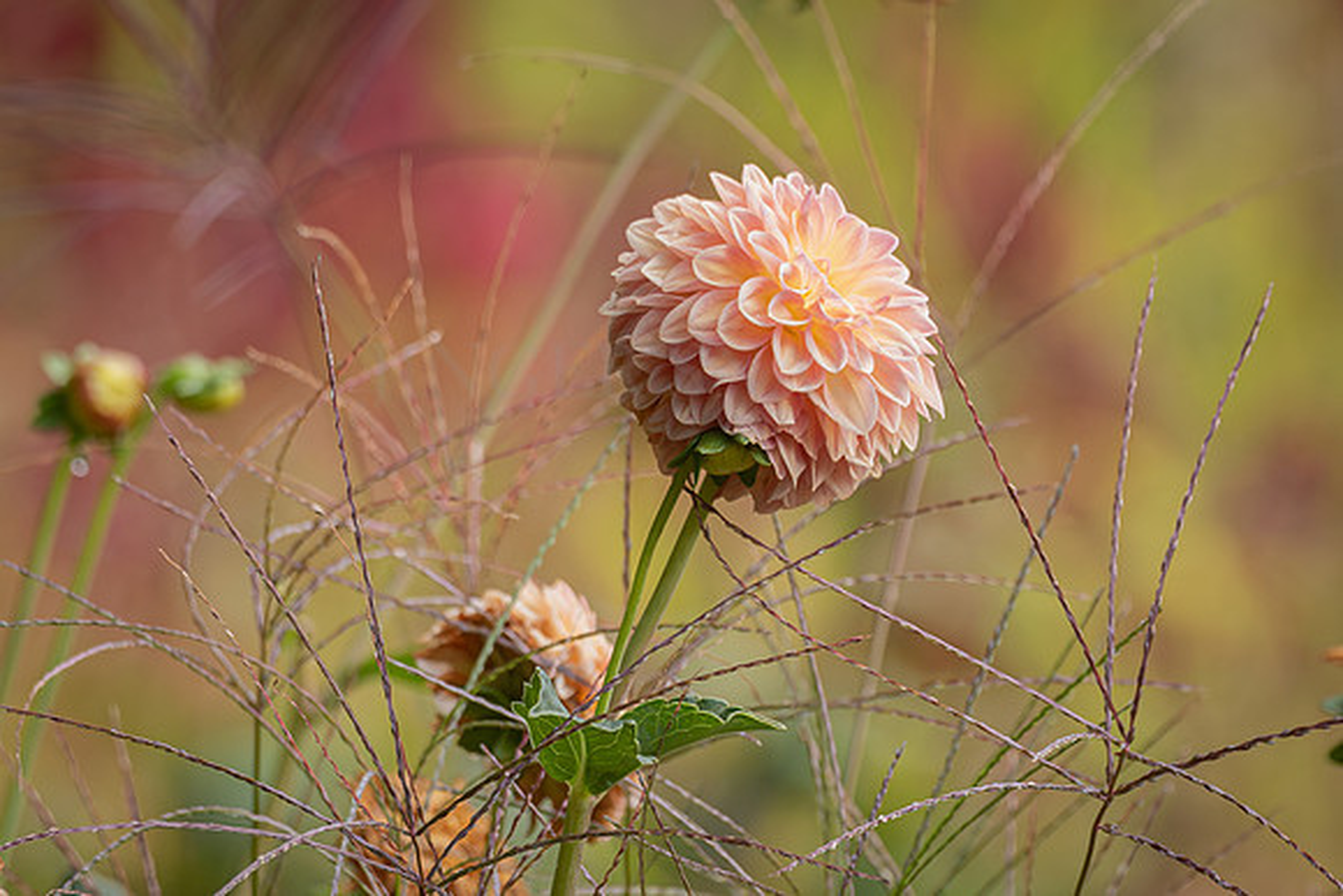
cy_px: 337
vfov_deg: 1.5
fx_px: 35016
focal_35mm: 938
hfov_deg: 2.2
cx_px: 766
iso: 1600
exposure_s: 1/800
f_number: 10
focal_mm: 480
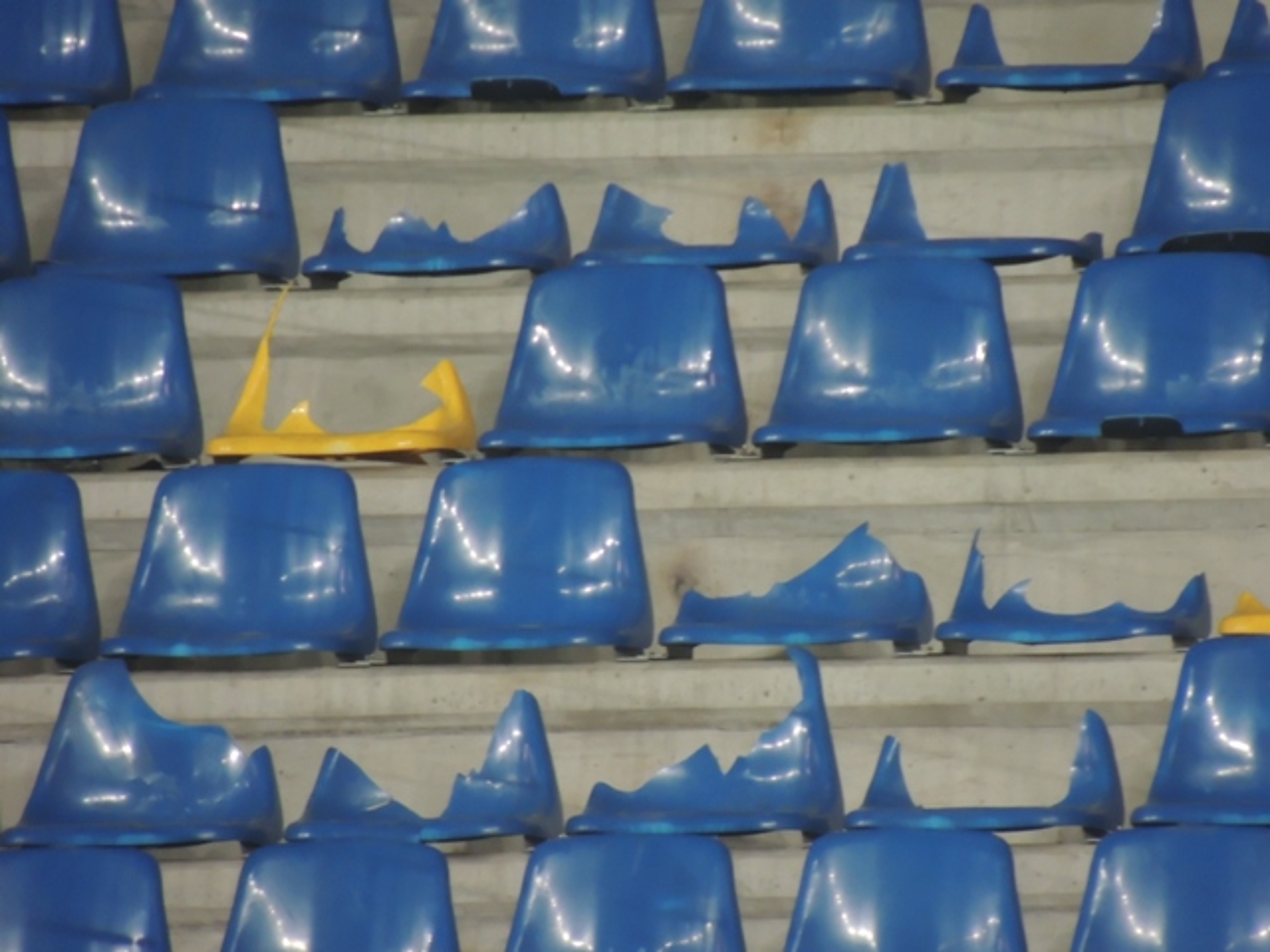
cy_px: 476
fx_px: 36688
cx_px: 635
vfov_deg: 1.5
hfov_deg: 2.0
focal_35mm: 1000
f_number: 5.9
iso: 900
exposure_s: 1/15
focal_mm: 180
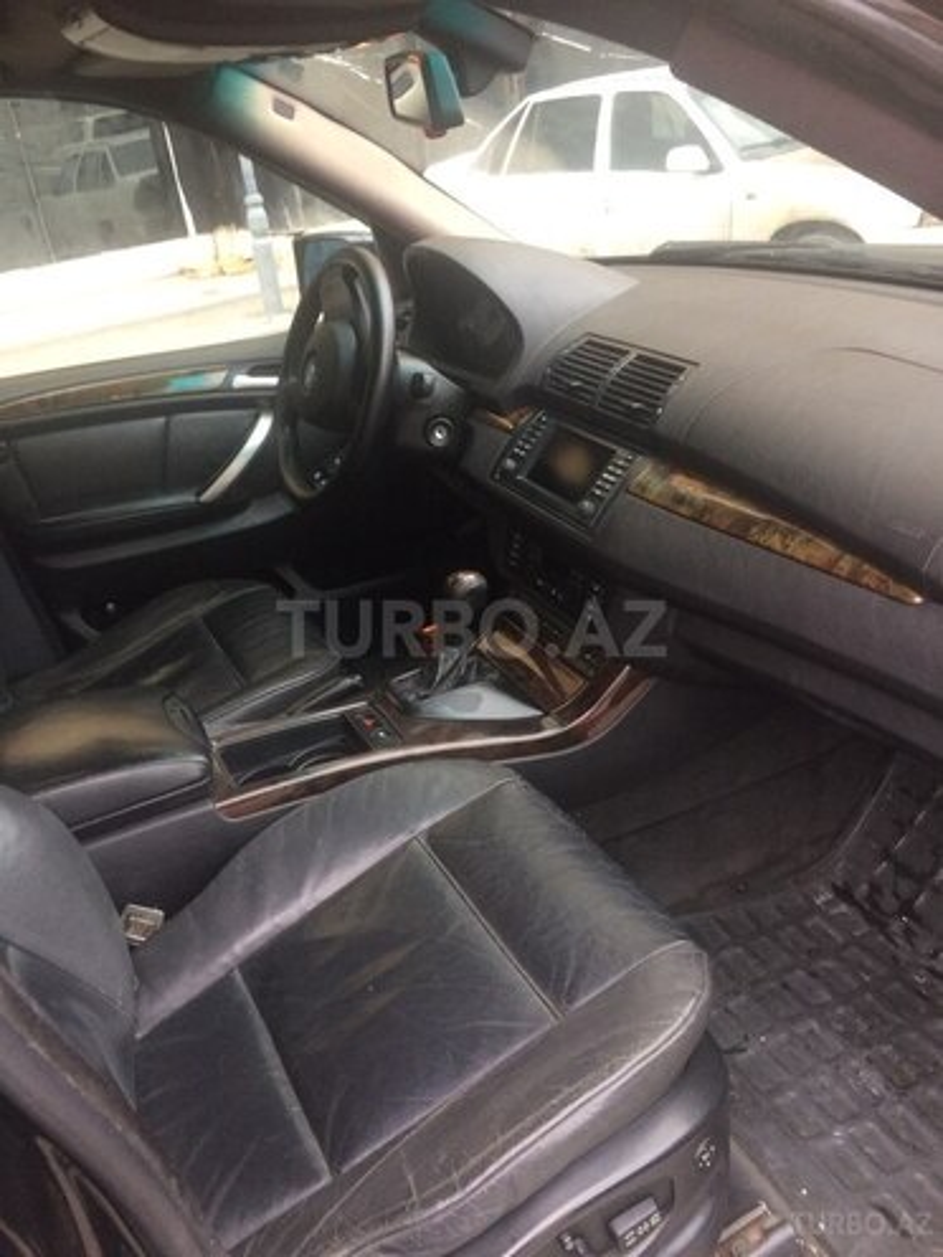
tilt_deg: -23.4
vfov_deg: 61.7
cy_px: 628
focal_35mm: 29
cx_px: 472
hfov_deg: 48.2
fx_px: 1053
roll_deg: +8.2
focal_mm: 4.15
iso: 64
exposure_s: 1/33
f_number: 2.2
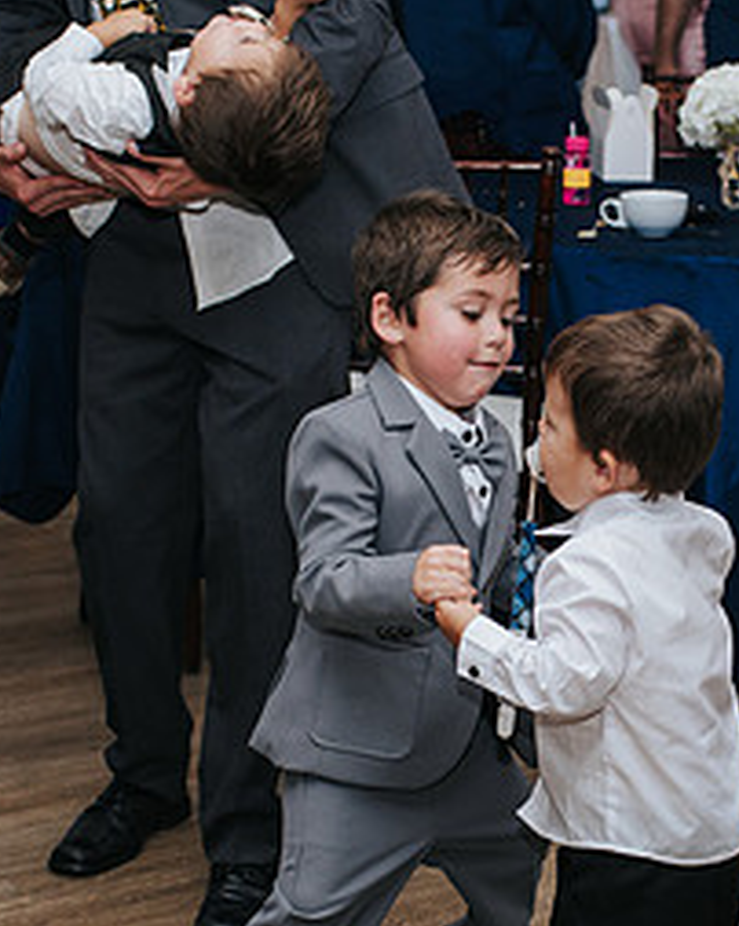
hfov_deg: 15.8
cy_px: 670
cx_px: 509
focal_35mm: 97
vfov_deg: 19.7
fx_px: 2655
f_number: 3.2
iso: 800
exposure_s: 1/200
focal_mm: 35
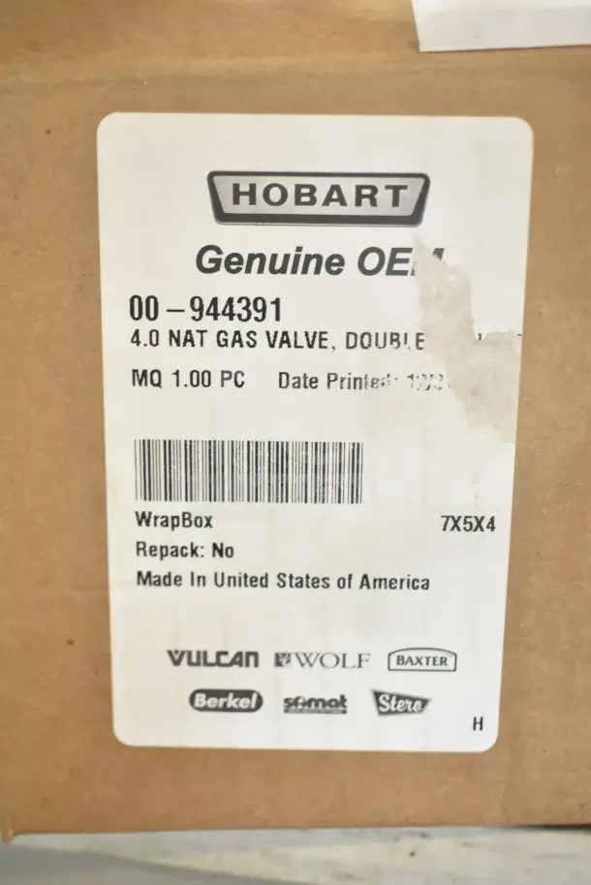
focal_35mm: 46
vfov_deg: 42.3
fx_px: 1144
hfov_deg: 29.0
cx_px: 296
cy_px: 442
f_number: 4.2
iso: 1600
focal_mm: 31
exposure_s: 1/60
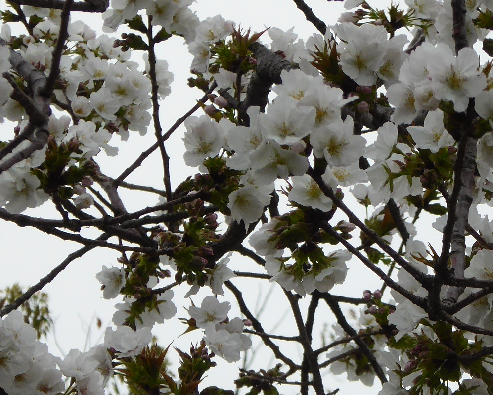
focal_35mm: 421
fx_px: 6144
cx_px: 466
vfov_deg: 3.7
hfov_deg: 4.6
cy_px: 268
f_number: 5.4
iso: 100
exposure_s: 1/400
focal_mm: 27.1
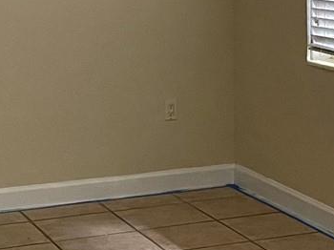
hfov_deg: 16.5
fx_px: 1147
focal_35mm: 119
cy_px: 28
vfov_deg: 12.3
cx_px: 257
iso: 500
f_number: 1.6
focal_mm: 5.1
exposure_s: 1/60
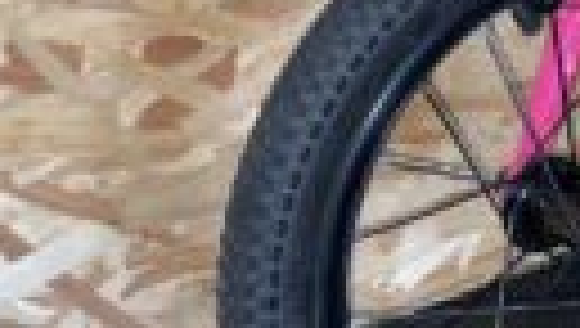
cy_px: -157
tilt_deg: -14.3
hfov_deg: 19.0
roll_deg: +3.1
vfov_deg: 11.2
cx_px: 737
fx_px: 1617
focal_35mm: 105
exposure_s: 1/14
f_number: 1.6
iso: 40
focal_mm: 4.2
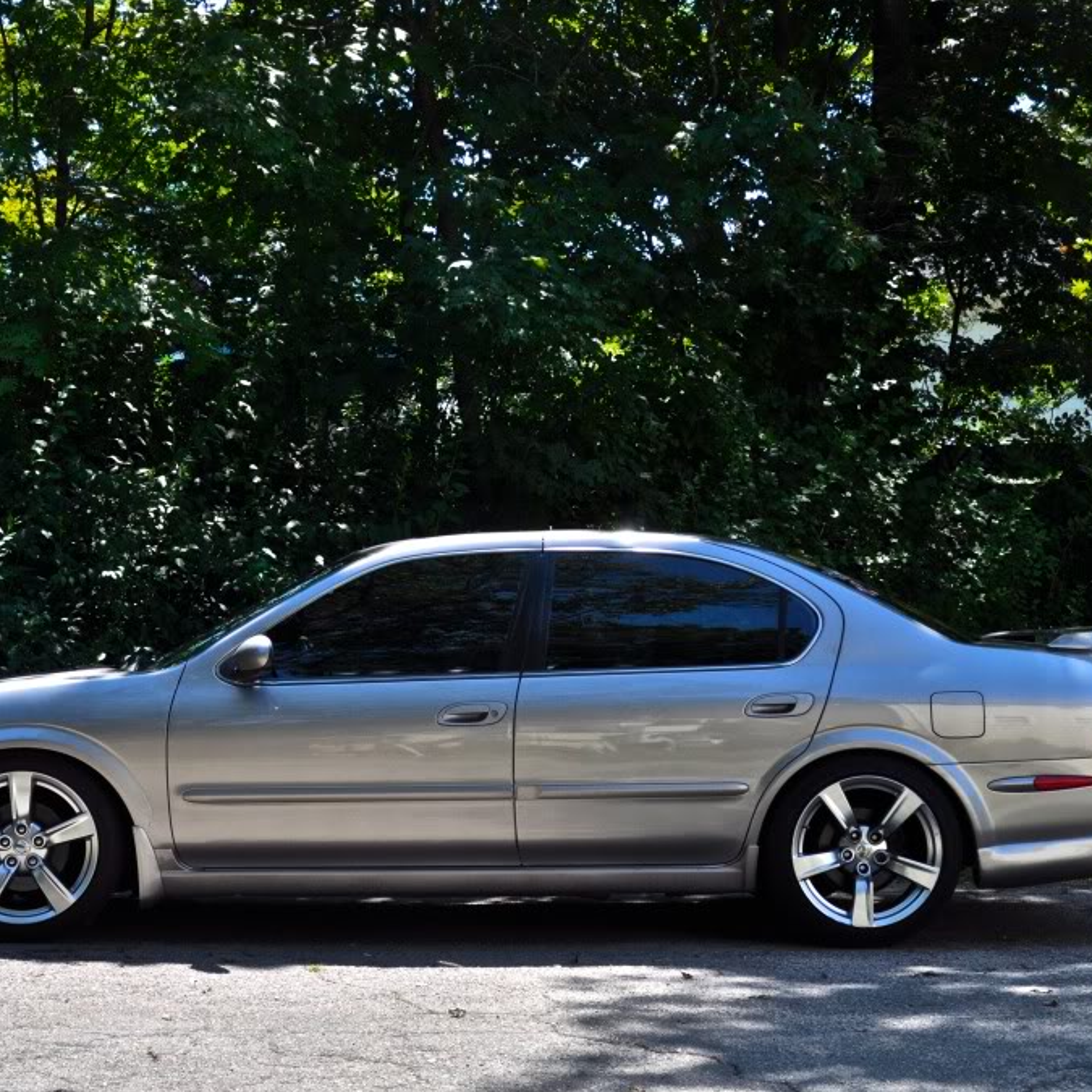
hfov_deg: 20.4
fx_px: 3034
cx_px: 438
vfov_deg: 20.4
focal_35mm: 85
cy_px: 544
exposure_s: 1/200
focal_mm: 44
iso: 200
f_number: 7.1
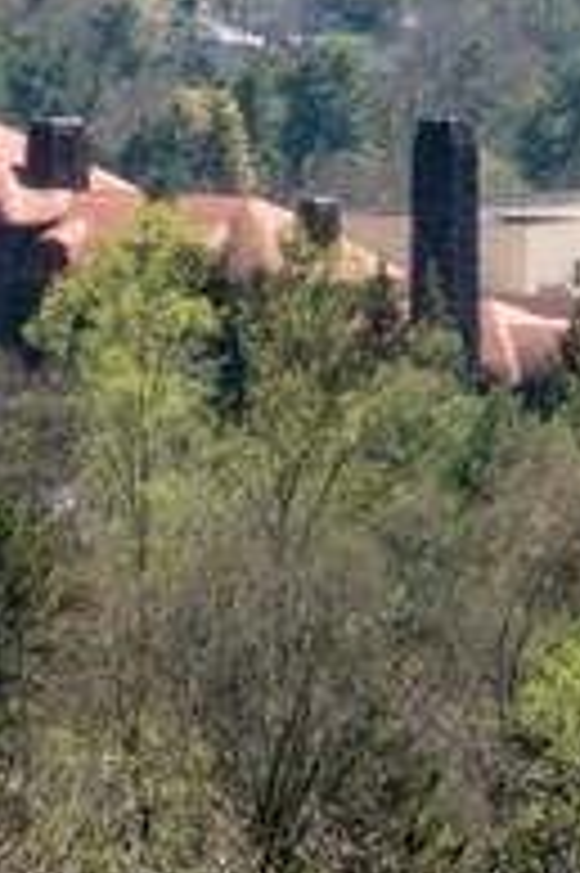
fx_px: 15421
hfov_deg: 2.2
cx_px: 638
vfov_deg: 3.2
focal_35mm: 637
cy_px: -256
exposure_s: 1/50
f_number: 22
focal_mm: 58
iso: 100
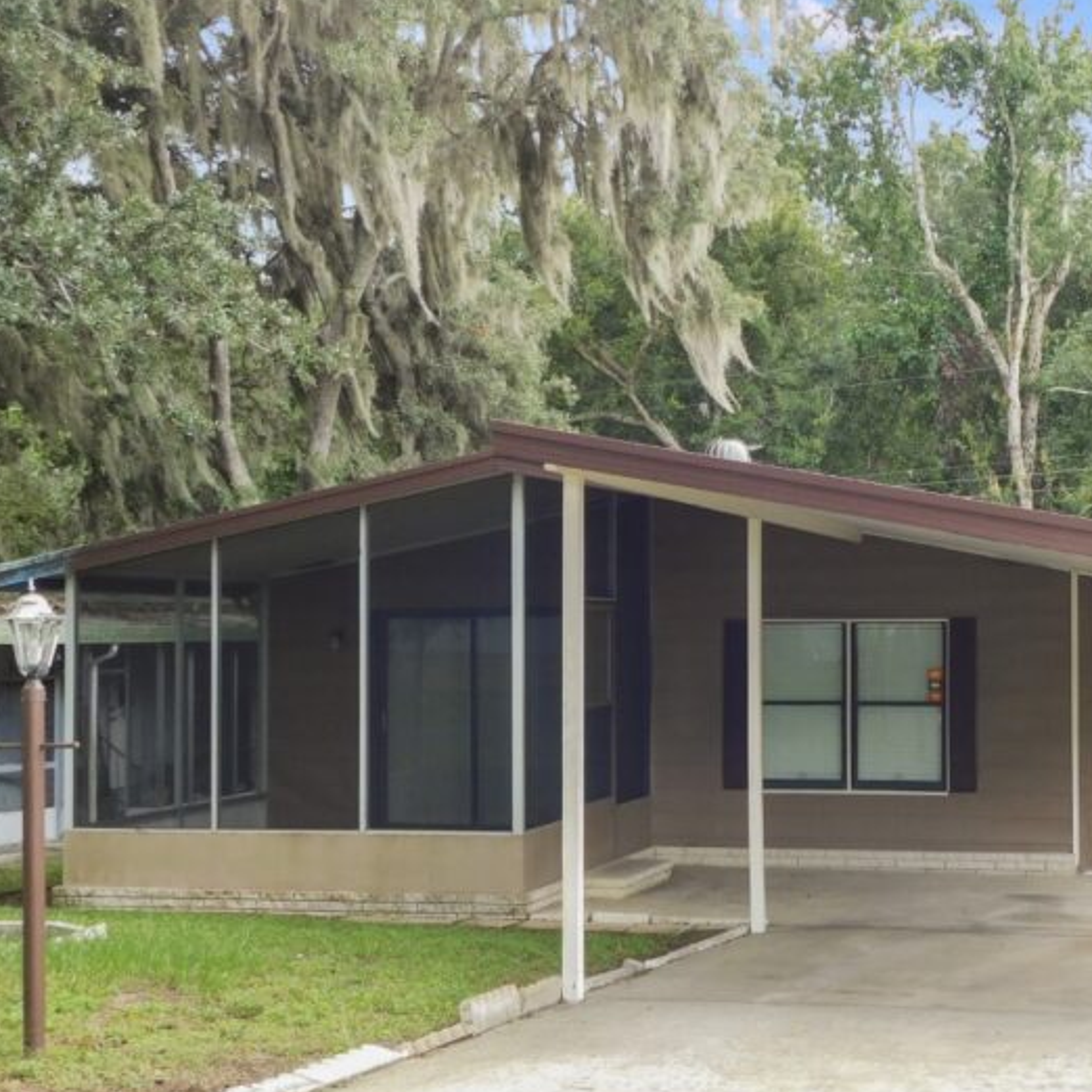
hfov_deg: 32.2
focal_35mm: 52
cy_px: 586
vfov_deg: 32.8
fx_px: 1856
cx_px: 824
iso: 125
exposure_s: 1/100
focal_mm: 5.3
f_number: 3.2
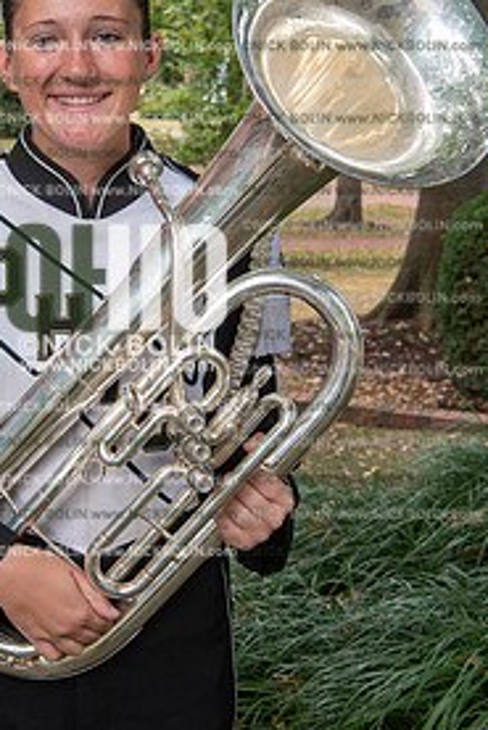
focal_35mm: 65
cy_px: 298
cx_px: 116
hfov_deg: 20.8
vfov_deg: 30.9
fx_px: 1320
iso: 500
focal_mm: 40
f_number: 8
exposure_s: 1/100
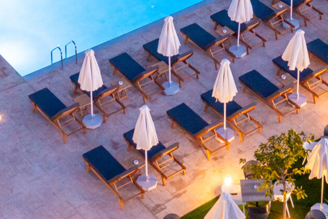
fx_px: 1047
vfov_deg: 10.9
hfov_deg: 17.8
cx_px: 214
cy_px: -216
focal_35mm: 115
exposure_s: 1/15
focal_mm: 10.26
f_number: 2.8
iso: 500
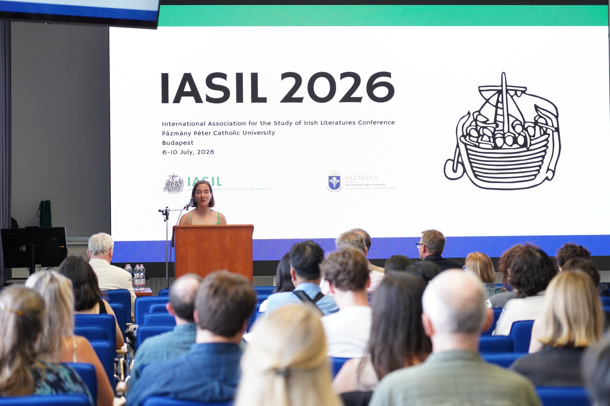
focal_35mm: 105
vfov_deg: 13.0
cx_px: 305
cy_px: 203
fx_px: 1779
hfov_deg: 19.5
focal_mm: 105
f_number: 4
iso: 2500
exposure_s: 1/200
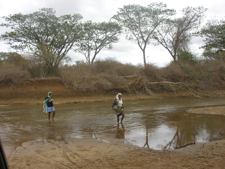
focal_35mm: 35
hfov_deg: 52.6
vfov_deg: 40.7
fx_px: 227
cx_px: 112
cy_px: 84
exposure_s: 1/178
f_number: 5.6
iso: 50
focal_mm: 8.9
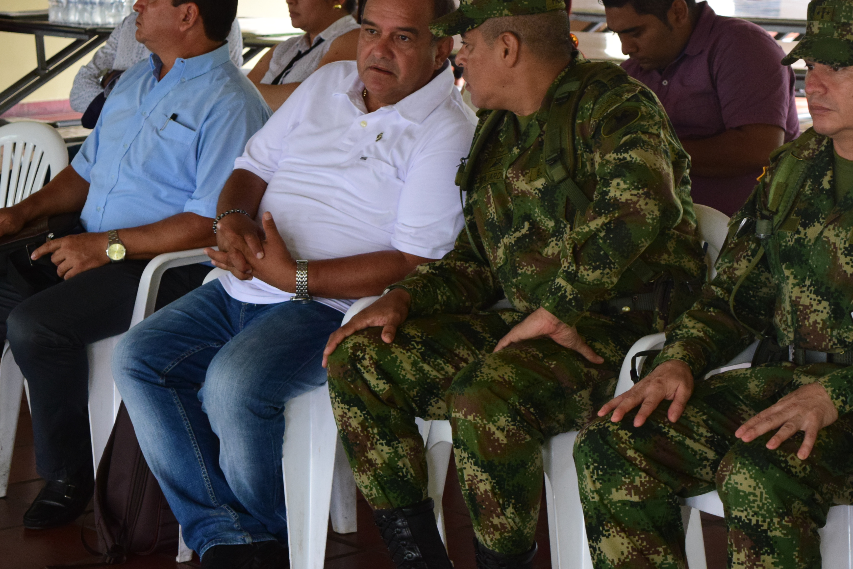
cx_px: 430
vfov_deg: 12.7
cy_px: 237
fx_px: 2551
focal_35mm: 108
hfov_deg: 19.0
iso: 1600
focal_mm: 55
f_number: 5.6
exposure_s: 1/125
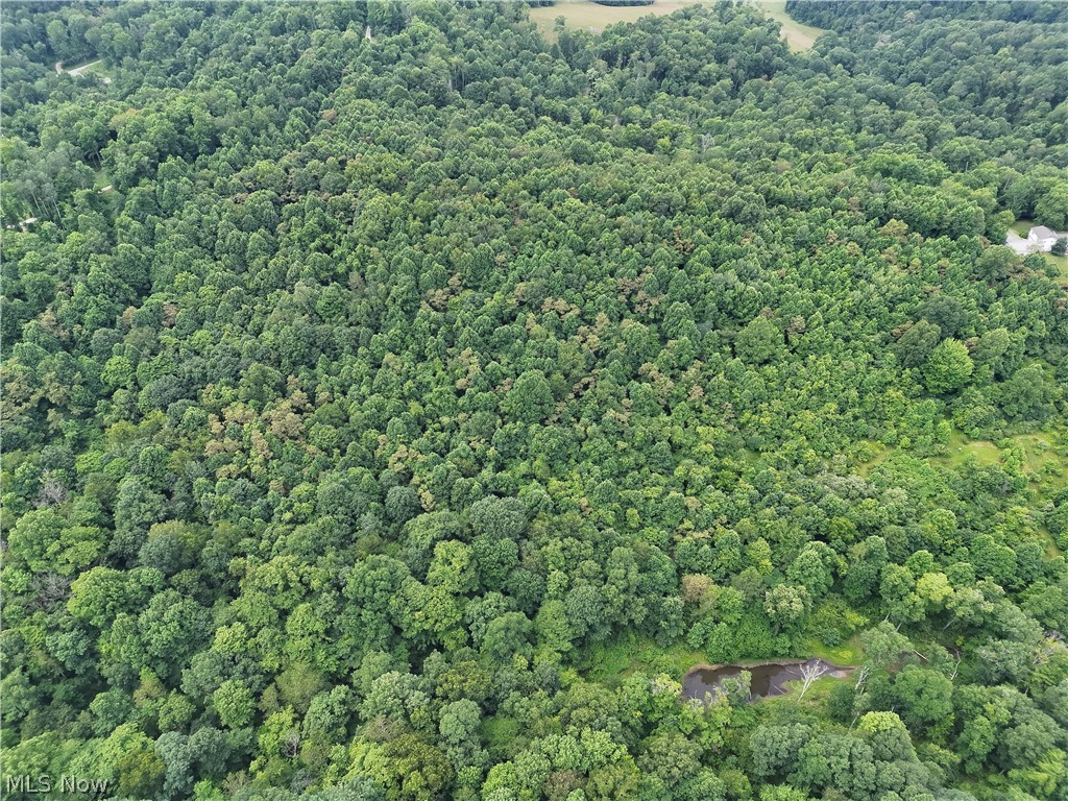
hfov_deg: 71.6
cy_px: 400
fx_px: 740
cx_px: 534
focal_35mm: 24
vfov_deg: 56.8
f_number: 1.7
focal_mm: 6.72
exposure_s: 1/800
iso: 120
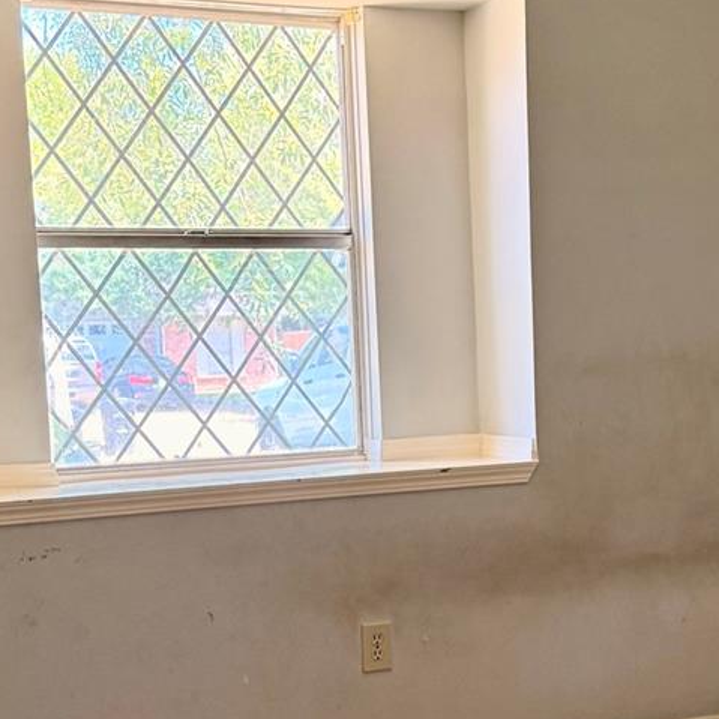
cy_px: 518
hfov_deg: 25.3
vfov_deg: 25.1
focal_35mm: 68
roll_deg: +2.3
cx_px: 467
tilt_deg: -5.5
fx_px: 1598
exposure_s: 1/60
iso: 320
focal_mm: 6.76
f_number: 1.78
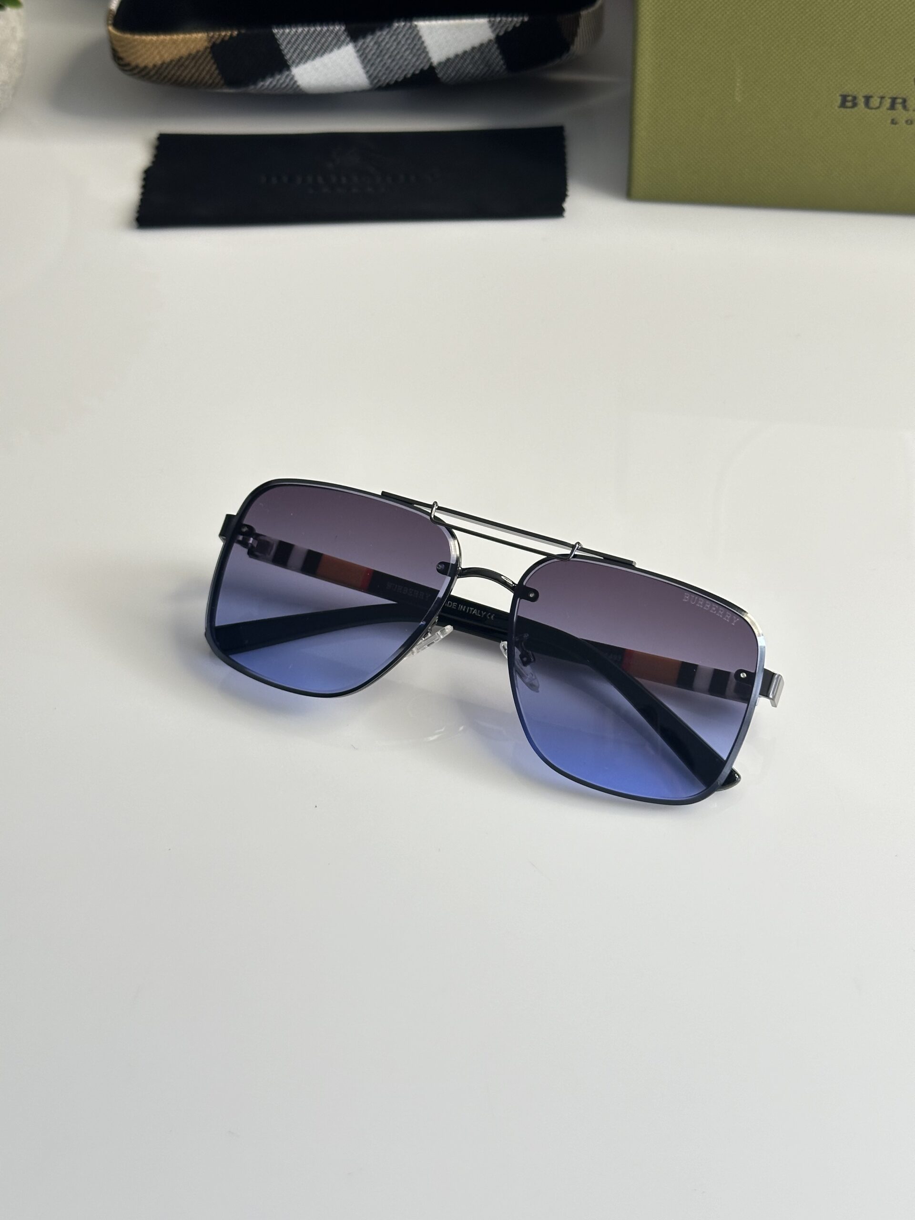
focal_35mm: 48
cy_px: 610
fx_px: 1692
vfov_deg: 39.7
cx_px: 458
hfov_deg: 30.3
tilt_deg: -47.3
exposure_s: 1/69
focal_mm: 6.86
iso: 80
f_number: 1.78
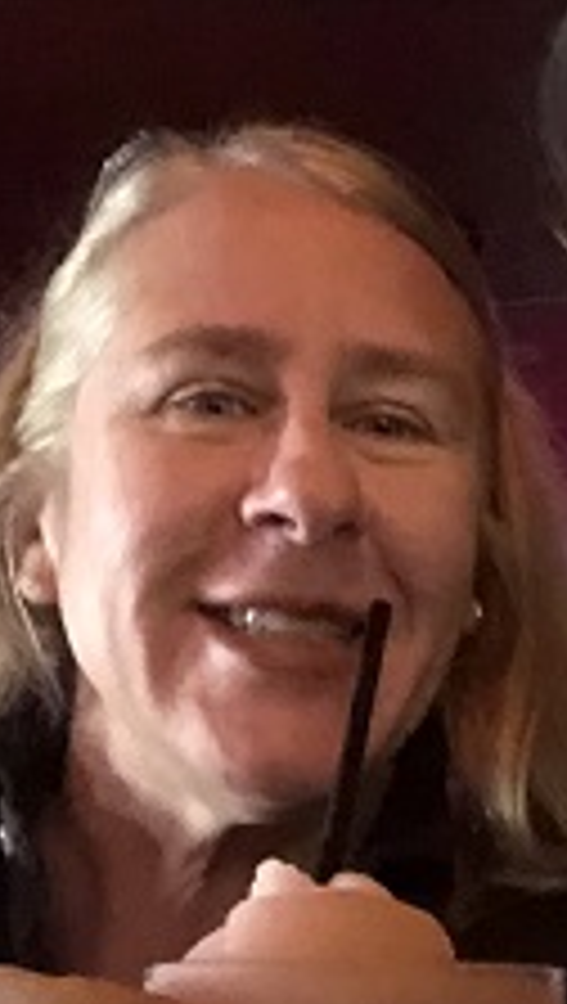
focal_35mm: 75
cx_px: 468
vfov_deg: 28.2
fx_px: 1998
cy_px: 513
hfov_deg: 16.0
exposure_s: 1/15
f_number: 2.2
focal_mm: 2.87
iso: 1600
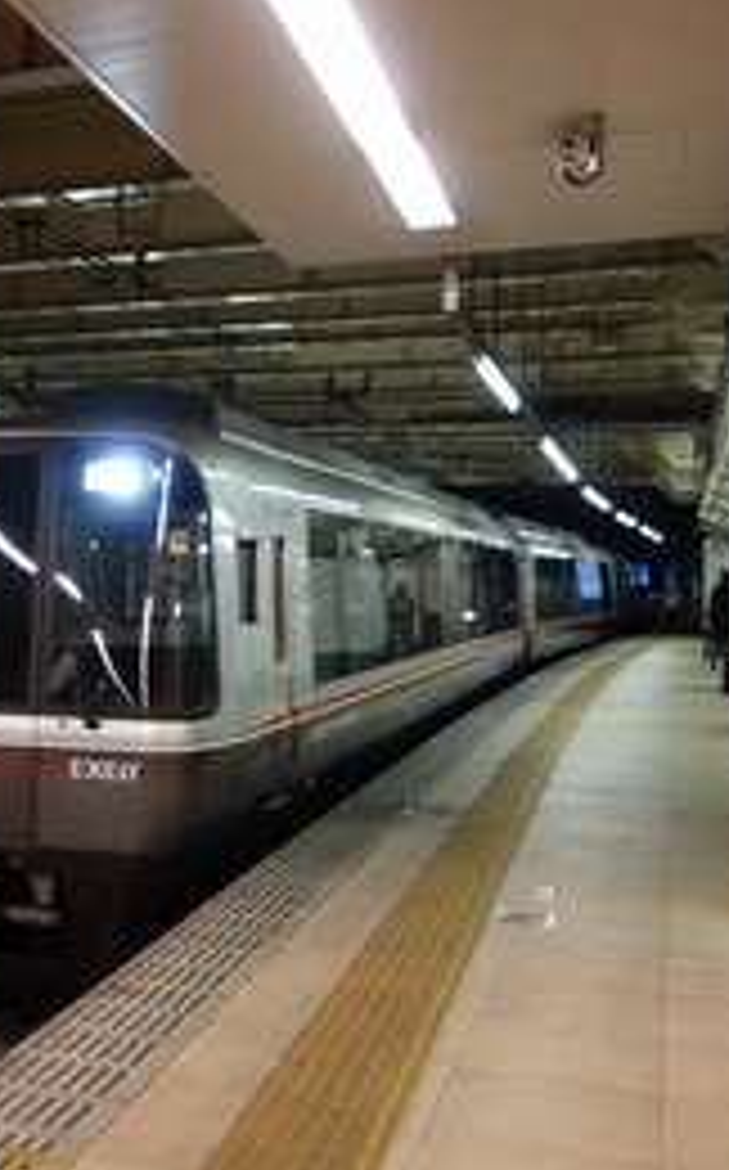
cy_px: 587
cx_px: -32
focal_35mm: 44
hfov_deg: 27.2
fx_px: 1402
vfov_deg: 45.3
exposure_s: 1/125
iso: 640
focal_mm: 10.4
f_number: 1.8
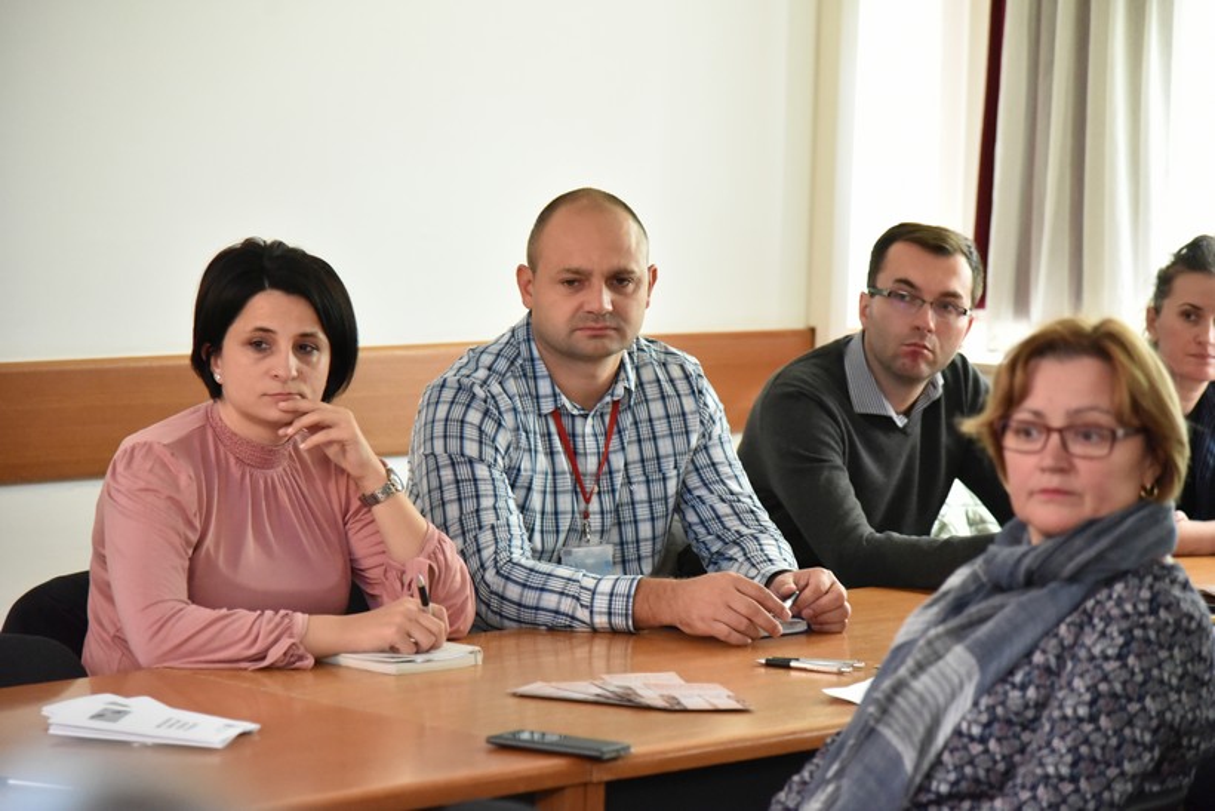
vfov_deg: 12.2
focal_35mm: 112
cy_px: 406
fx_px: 3780
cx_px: 608
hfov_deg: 18.3
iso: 10000
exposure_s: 1/80
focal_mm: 112
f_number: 4
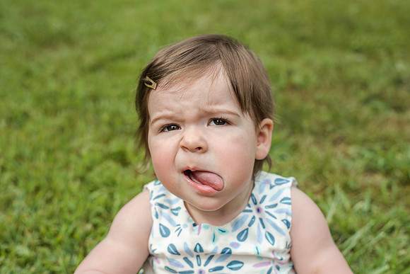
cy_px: 137
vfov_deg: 27.0
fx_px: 570
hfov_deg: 39.6
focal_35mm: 50
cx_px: 205
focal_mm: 50
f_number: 4
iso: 400
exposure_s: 1/2500
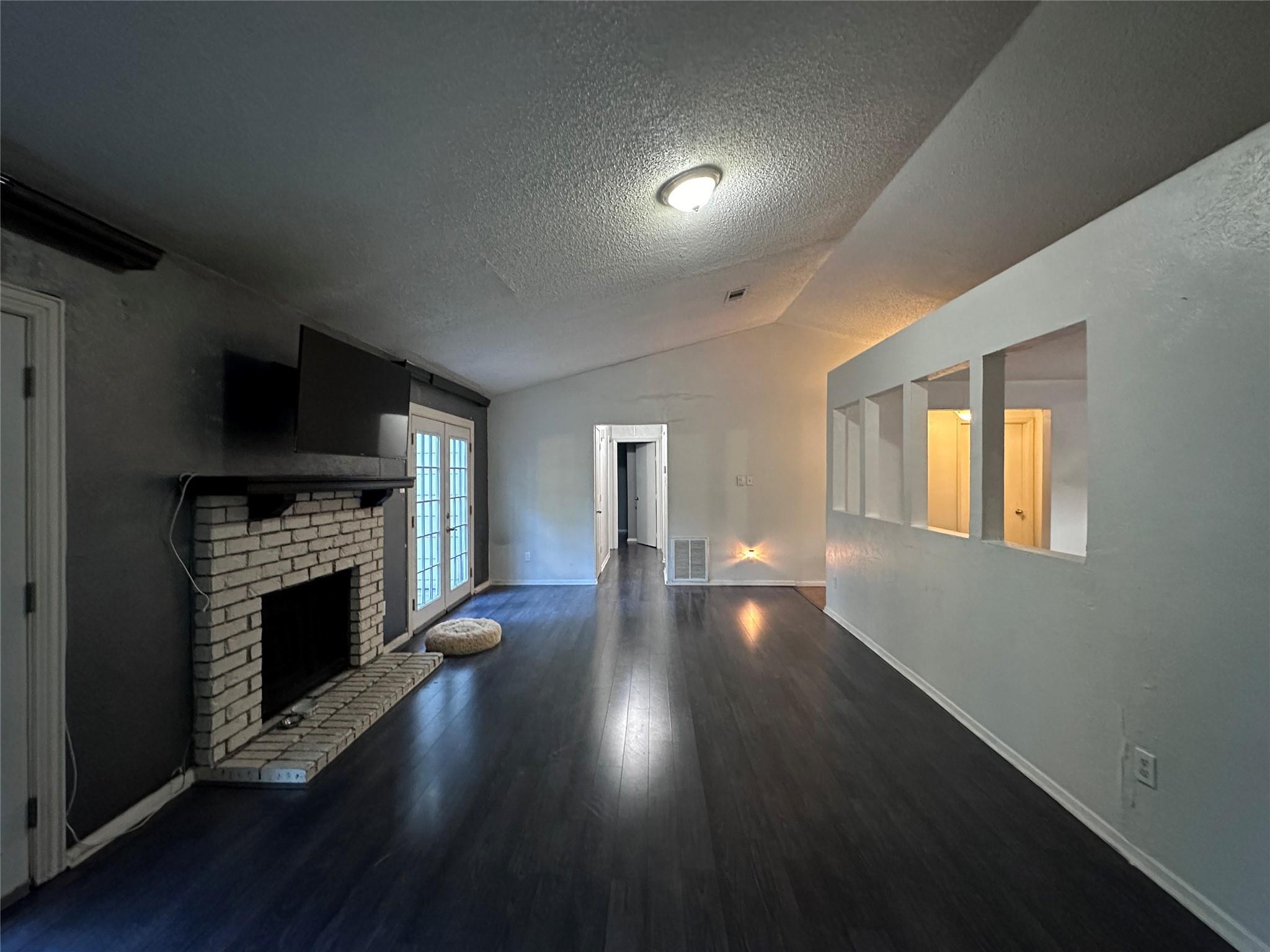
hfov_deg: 102.1
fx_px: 514
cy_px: 476
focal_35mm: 14
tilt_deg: -1.2
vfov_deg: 85.7
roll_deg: -0.3
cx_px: 635
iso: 800
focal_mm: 2.22
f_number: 2.2
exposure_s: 1/60
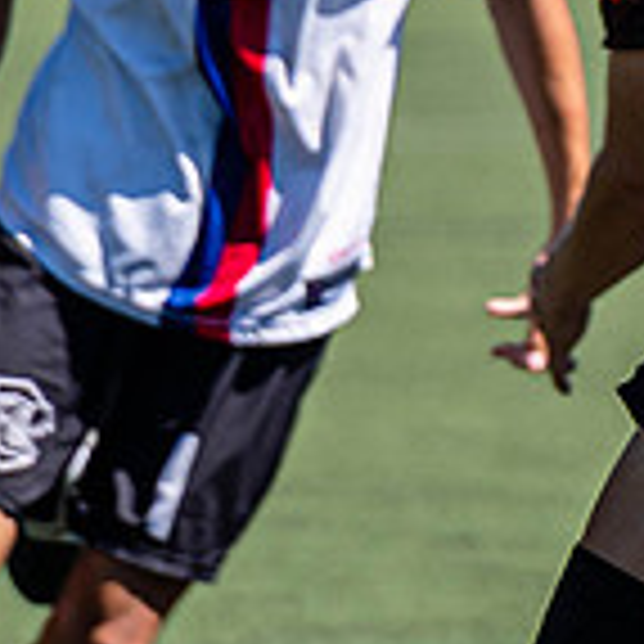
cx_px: 841
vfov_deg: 1.2
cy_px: -355
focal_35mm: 1436
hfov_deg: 1.2
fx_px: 30225
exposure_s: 1/2000
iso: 100
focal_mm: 200
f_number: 3.2
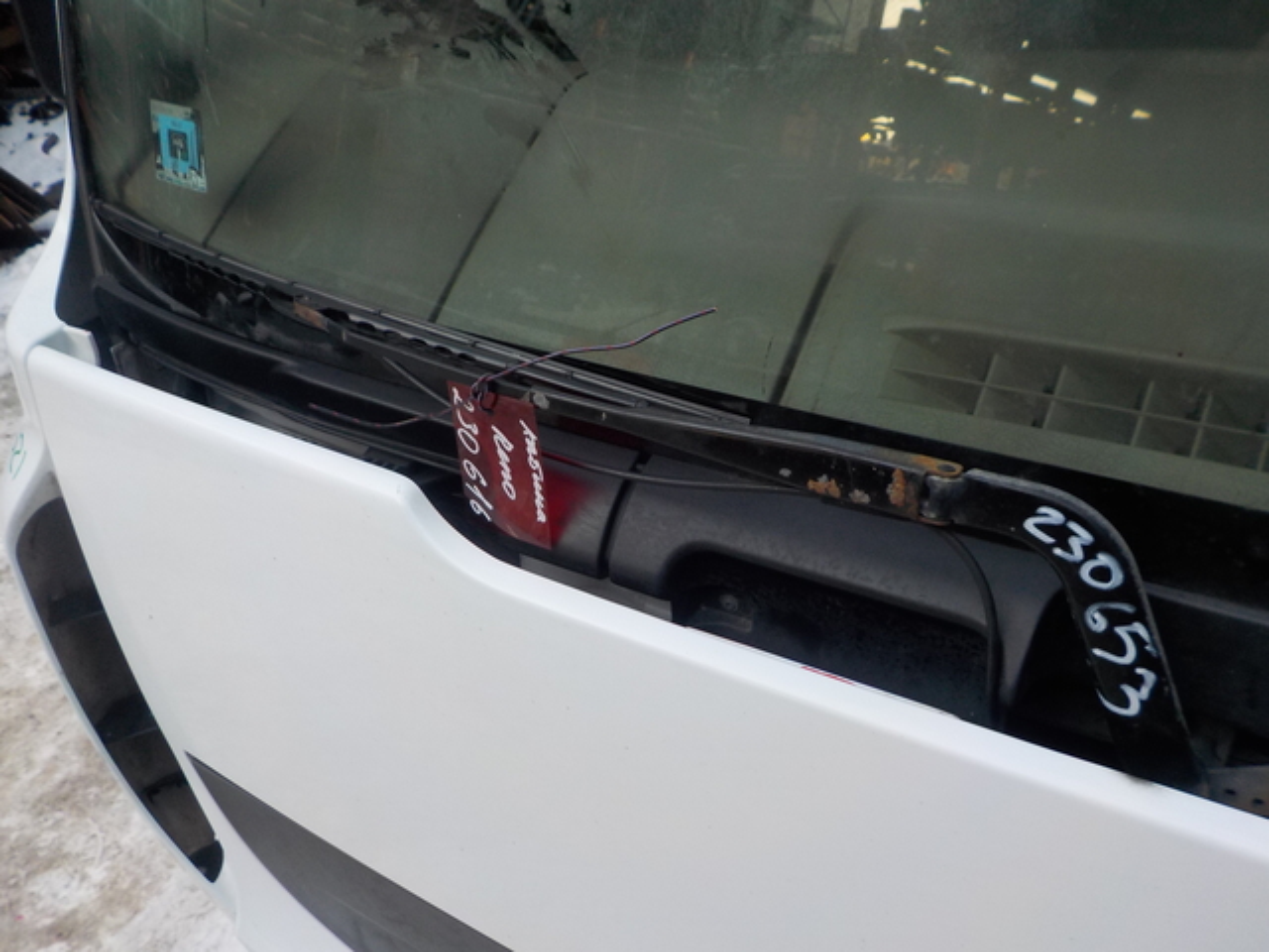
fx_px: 1100
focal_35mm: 30
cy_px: 476
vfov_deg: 46.8
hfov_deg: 60.0
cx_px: 634
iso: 125
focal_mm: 4.1
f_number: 3.3
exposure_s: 1/40
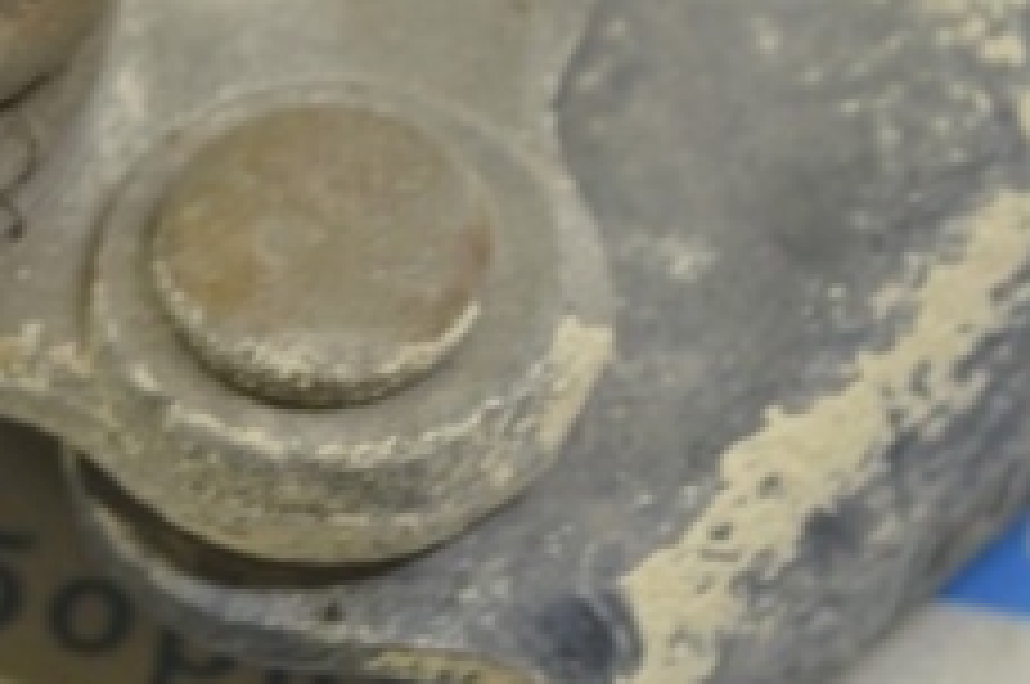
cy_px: -142
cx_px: -292
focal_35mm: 230
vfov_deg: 5.9
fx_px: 6583
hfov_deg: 8.8
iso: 400
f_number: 5.6
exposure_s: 1/20
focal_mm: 55
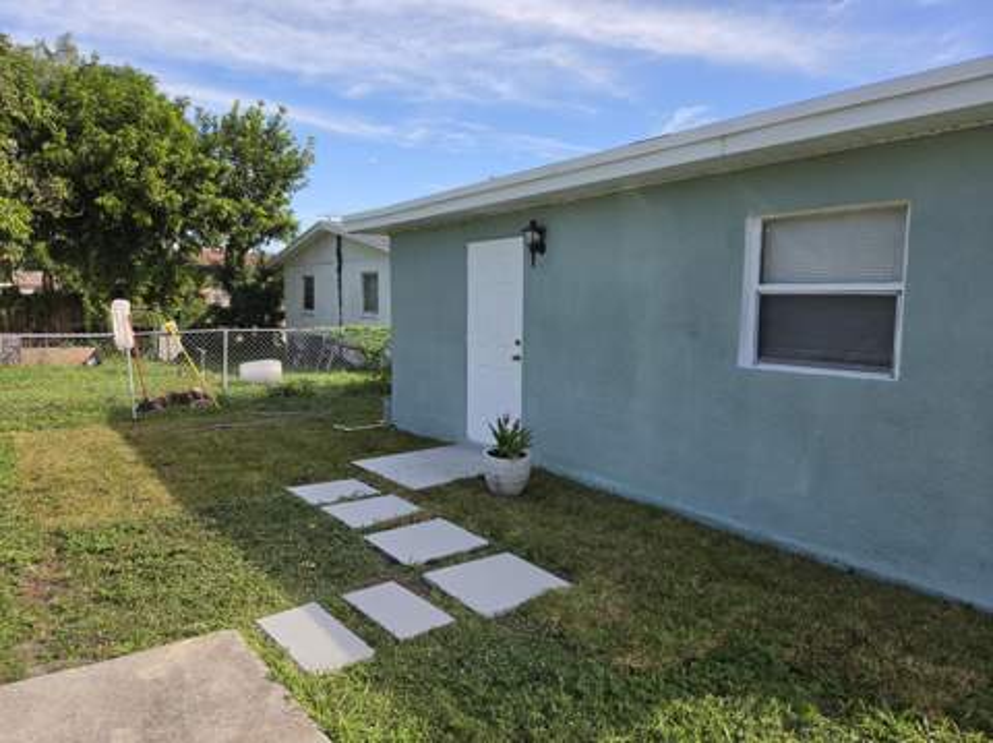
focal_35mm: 23
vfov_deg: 58.8
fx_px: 659
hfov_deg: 74.0
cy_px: 372
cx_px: 496
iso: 80
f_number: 1.8
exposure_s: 1/2657
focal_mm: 5.4
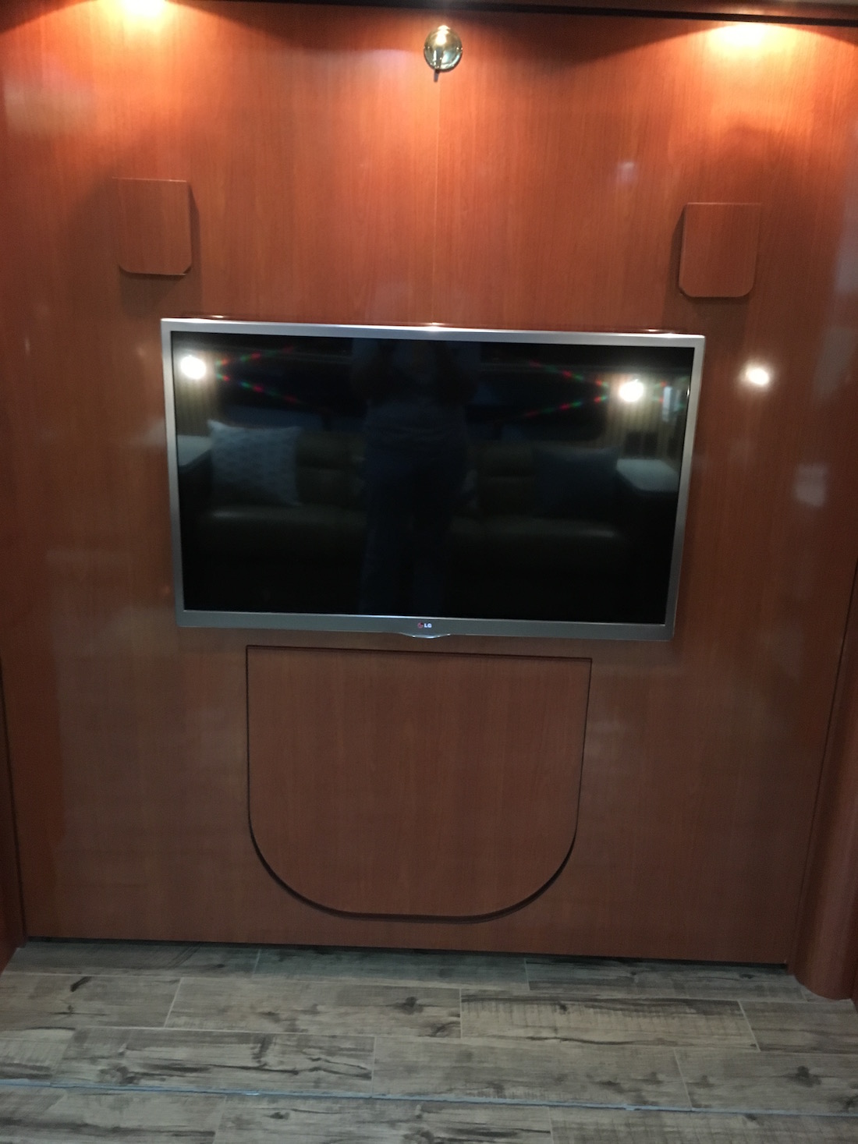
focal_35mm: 29
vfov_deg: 61.7
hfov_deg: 48.2
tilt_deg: -16.3
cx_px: 429
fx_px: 959
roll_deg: -1.9
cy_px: 572
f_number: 2.2
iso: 400
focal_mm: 4.15
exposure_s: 1/15
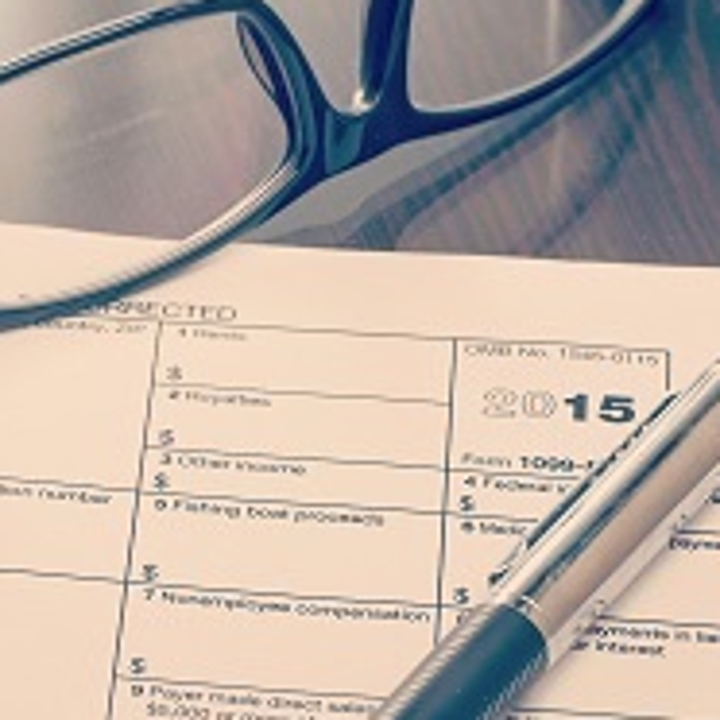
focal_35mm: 196
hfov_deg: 8.8
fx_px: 4612
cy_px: 557
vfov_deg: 8.9
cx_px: -124
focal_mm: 86
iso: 100
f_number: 11
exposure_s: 1/250
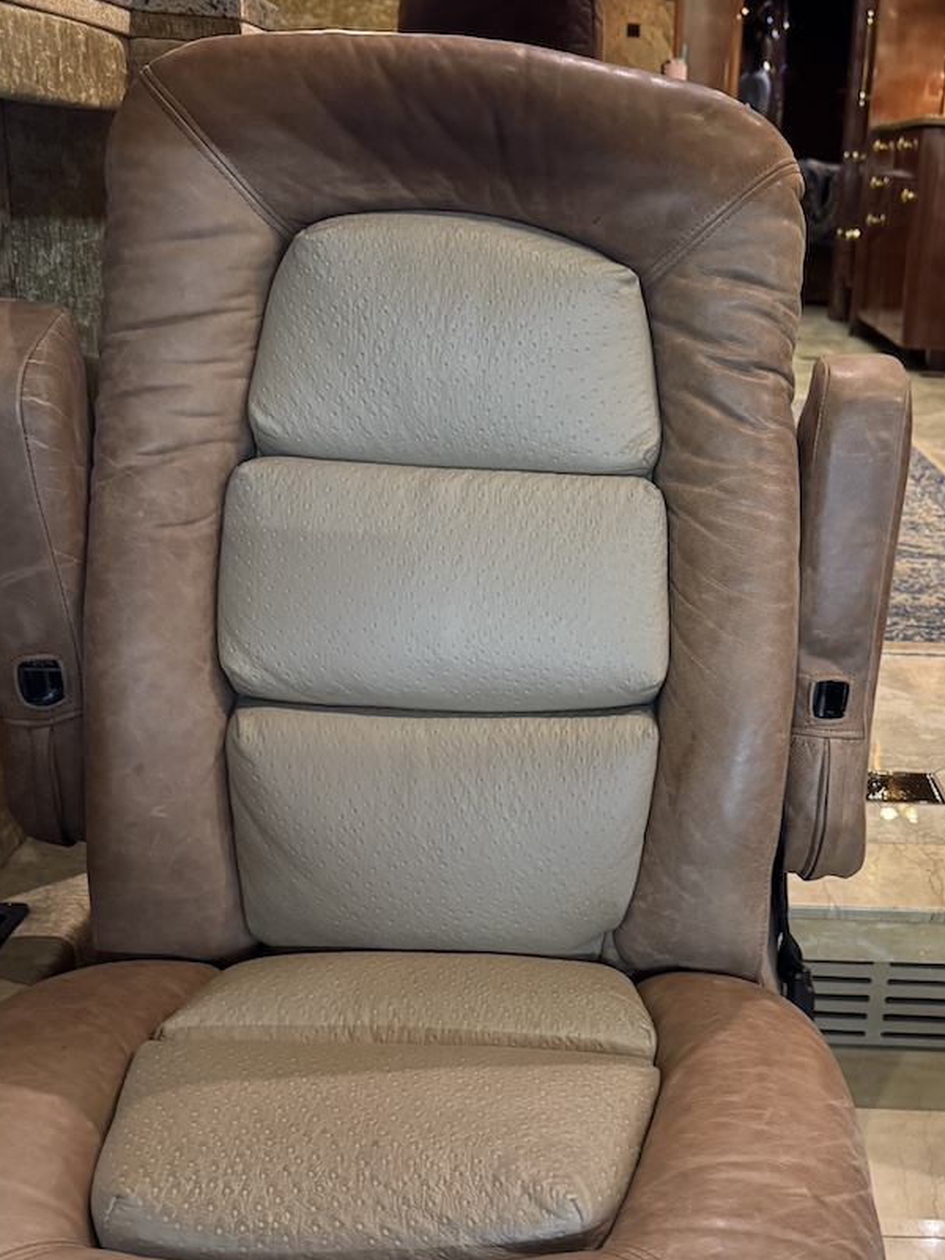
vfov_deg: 46.6
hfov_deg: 35.2
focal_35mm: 40
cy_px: 735
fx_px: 1456
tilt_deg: -21.2
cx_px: 698
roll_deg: -2.2
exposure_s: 1/40
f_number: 1.78
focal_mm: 6.76
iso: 800
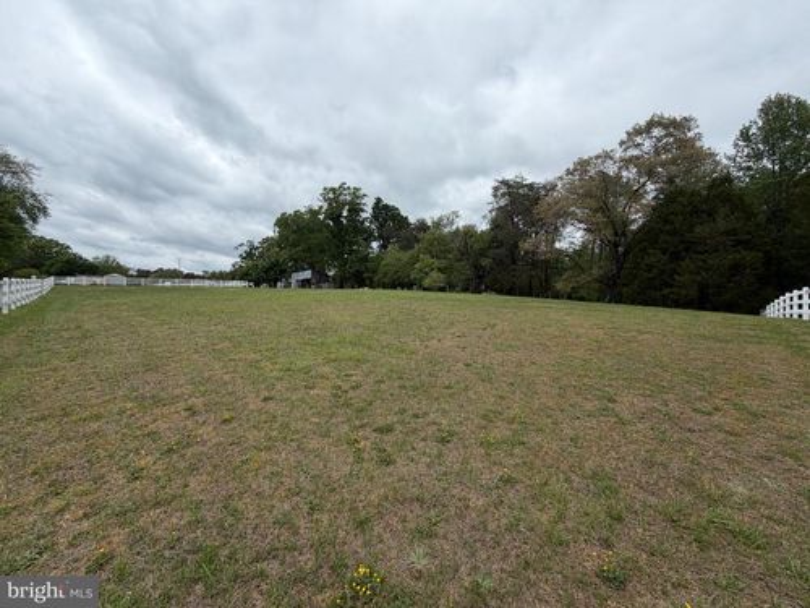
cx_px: 405
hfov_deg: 102.1
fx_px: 328
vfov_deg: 85.7
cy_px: 304
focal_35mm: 14
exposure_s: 1/830
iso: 20
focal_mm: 2.22
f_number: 2.2
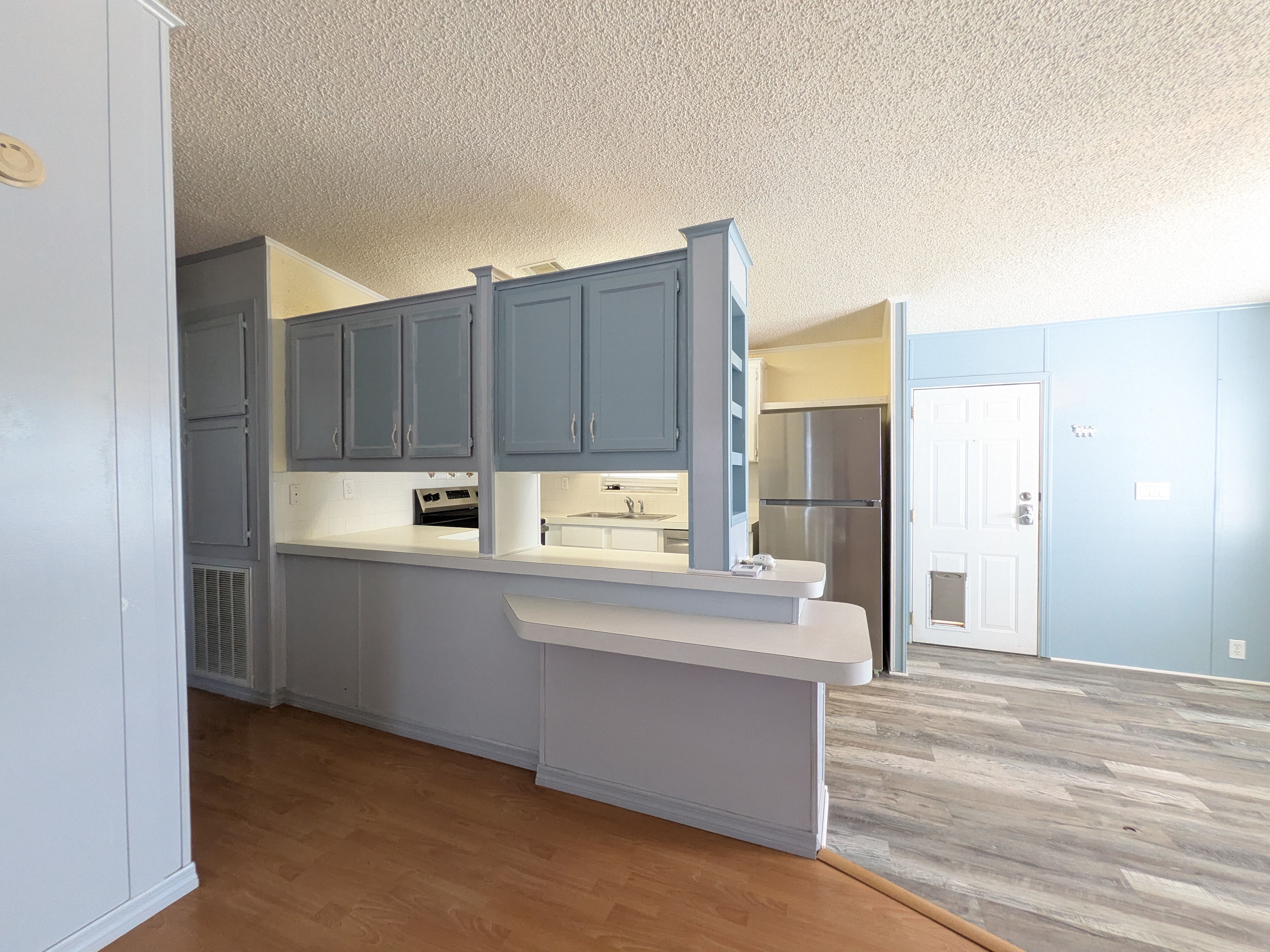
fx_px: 514
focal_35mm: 14
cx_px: 635
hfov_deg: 102.1
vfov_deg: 85.7
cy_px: 476
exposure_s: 1/60
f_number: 2.2
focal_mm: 1.85
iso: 318
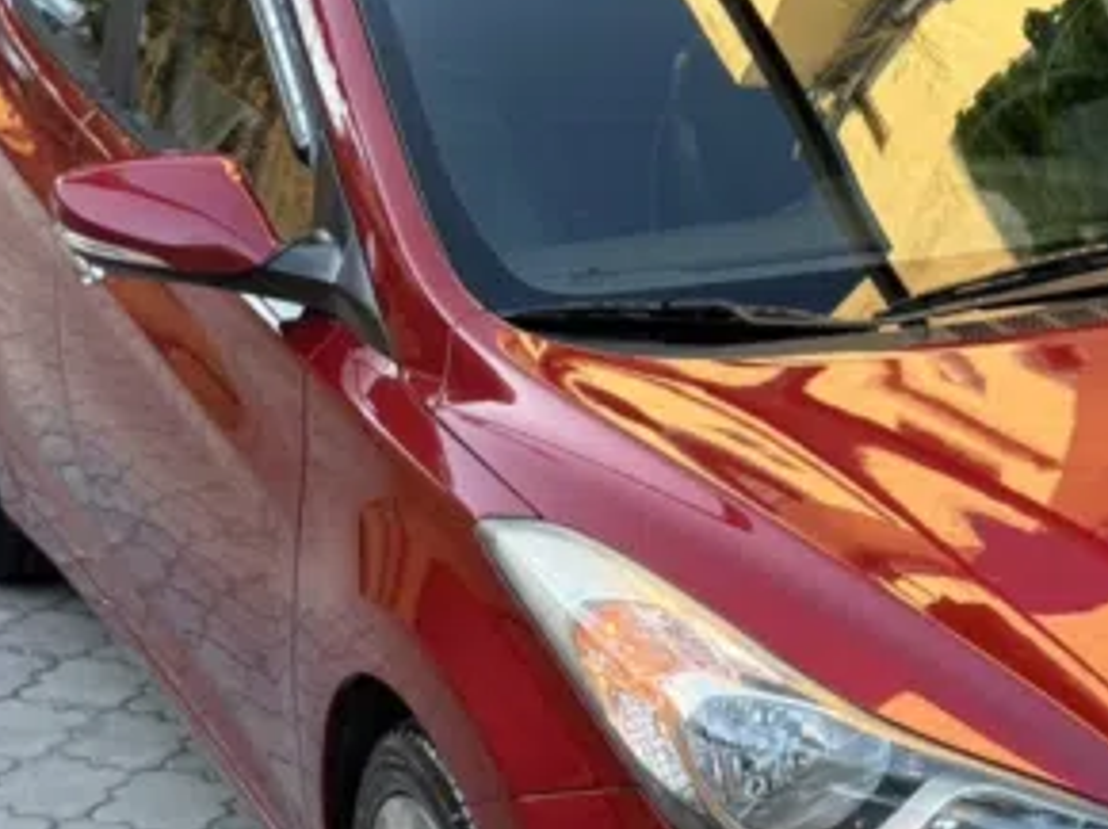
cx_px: 955
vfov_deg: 27.1
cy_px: 619
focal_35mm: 53
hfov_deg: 34.6
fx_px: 1695
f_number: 1.78
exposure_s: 1/121
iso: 100
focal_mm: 6.76
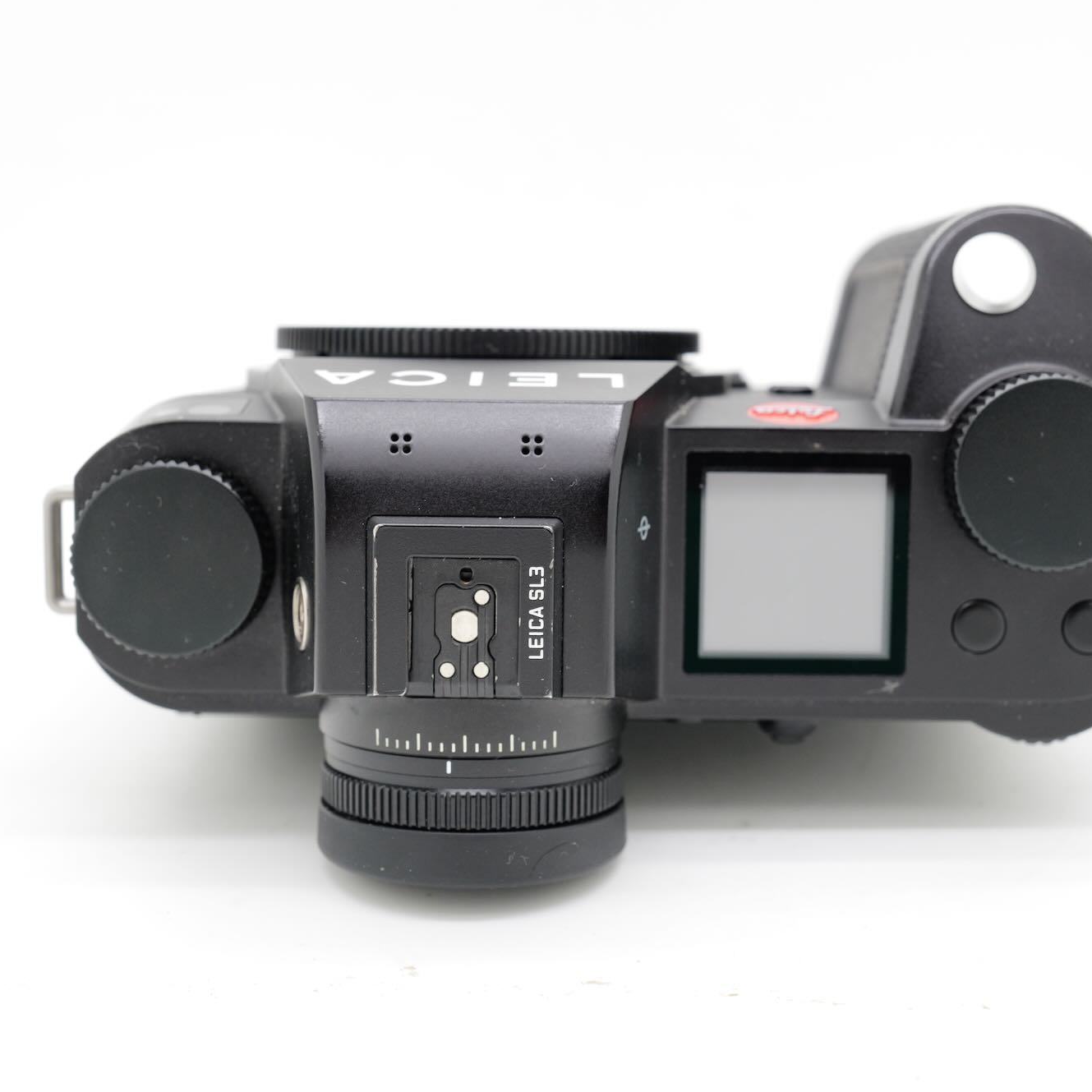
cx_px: 583
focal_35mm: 55
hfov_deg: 31.1
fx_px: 1963
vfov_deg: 31.1
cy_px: 546
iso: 800
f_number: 9
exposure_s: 1/60
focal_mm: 43
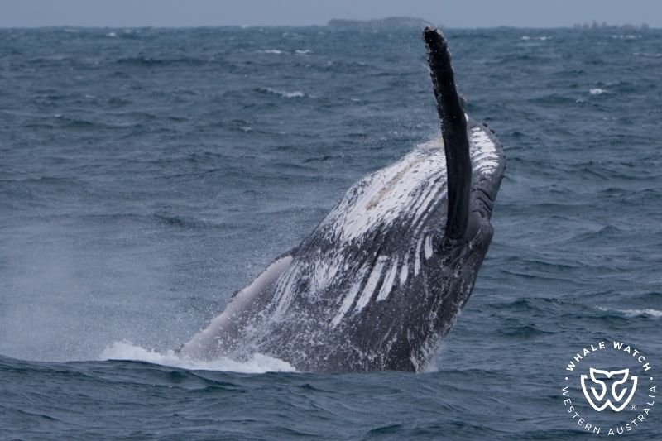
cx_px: 331
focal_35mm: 282
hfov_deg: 7.3
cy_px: 220
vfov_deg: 4.9
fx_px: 5184
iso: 500
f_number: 7.1
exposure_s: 1/3200
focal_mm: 282
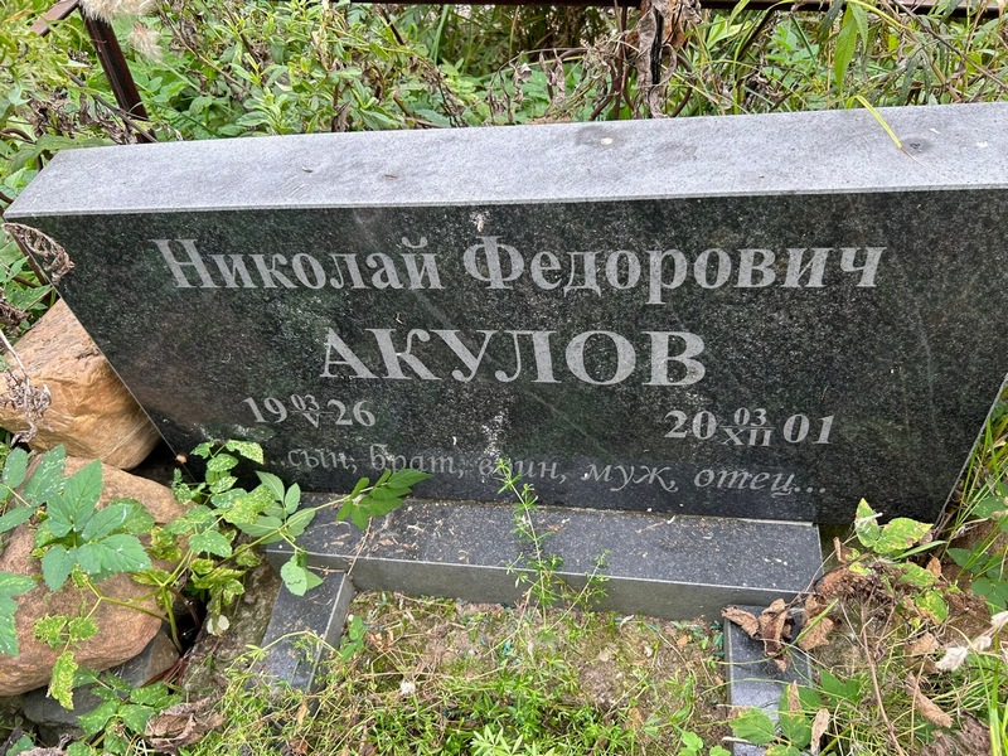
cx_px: 504
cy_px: 378
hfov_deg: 67.3
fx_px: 757
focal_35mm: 26
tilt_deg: -46.7
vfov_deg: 53.1
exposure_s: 1/131
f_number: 1.5
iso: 32
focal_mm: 5.7
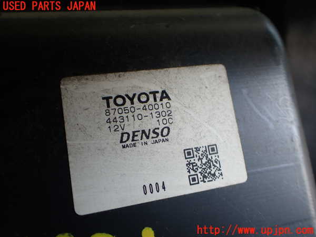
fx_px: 274
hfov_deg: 60.0
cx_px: 158
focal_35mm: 30
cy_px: 118
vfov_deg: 46.8
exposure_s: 1/125
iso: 160
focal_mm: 5.4
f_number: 2.3
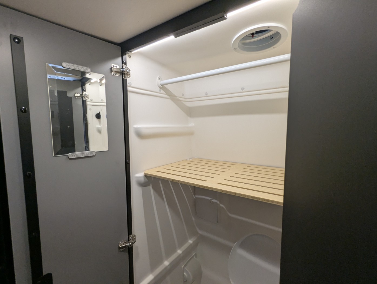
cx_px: 188
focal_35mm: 16
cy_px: 142
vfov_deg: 78.2
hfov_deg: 94.4
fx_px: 174
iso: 191
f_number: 2.2
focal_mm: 2.35
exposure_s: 1/144
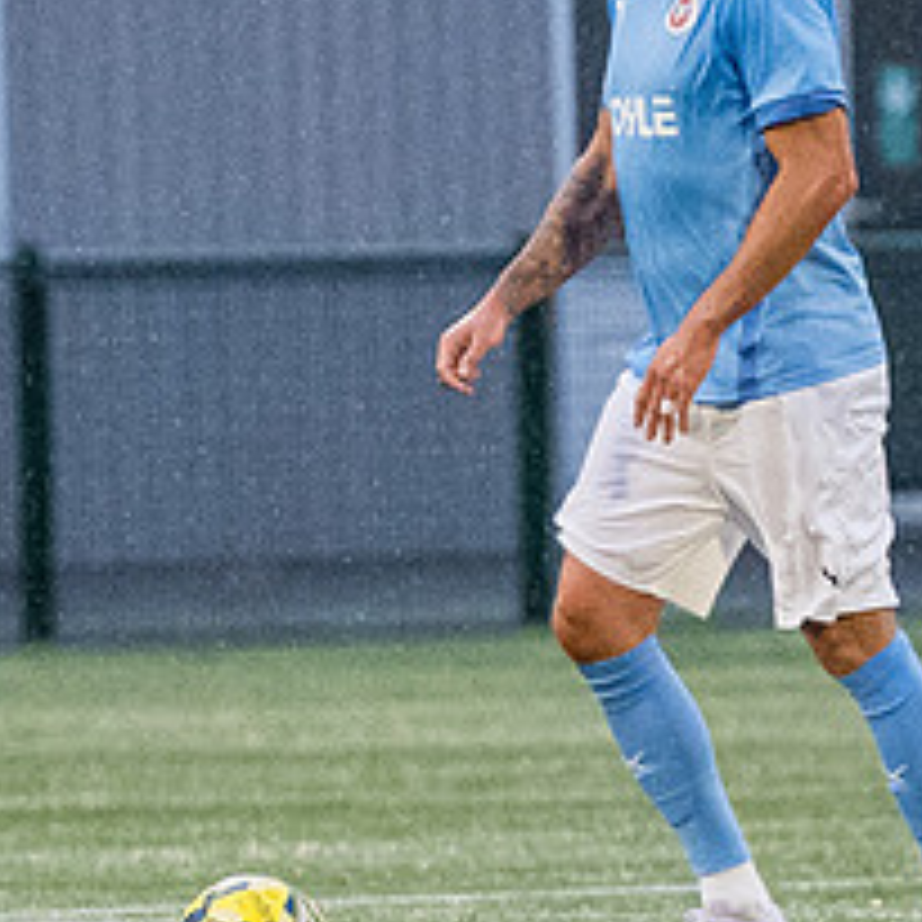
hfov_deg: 1.4
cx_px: 1298
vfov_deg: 1.4
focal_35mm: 1274
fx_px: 38391
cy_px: 1262
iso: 4000
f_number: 2.8
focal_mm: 165
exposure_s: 1/1250
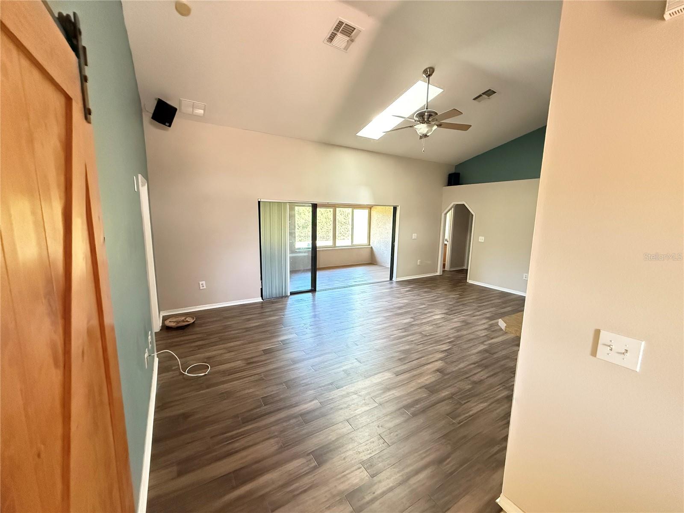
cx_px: 342
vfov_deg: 85.7
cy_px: 256
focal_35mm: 14
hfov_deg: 102.1
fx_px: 277
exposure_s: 1/60
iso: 1250
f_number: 2.2
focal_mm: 2.22
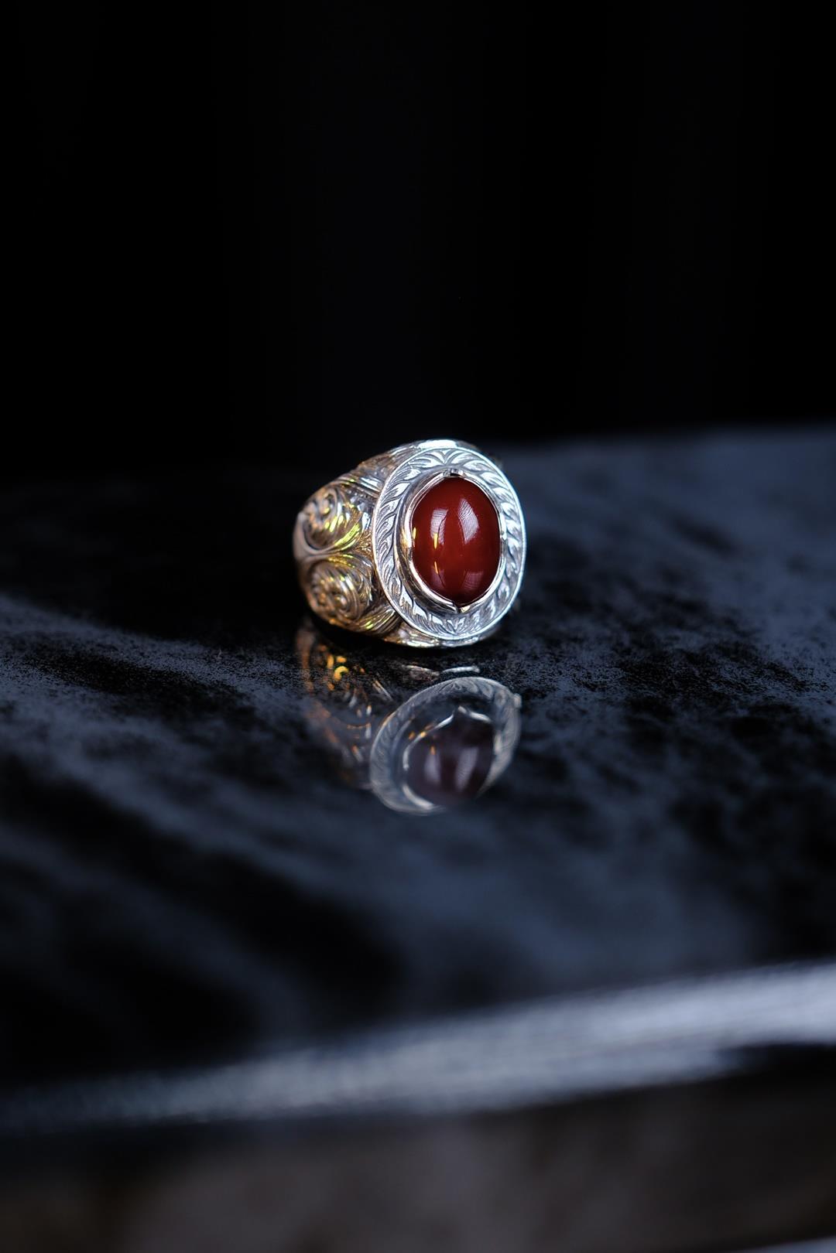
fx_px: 1742
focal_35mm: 50
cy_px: 626
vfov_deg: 39.6
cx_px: 418
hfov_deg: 27.0
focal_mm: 33
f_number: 1.8
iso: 160
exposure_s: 1/200
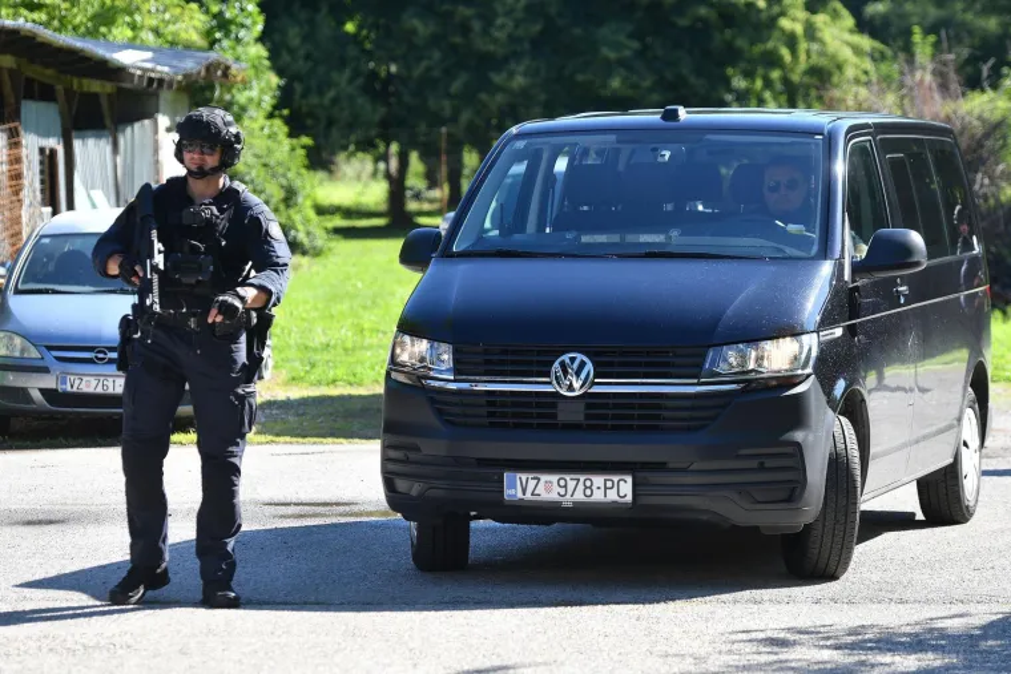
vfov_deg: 12.2
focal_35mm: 112
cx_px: 506
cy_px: 337
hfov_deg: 18.3
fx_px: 3146
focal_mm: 112
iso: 200
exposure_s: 1/1000
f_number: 5
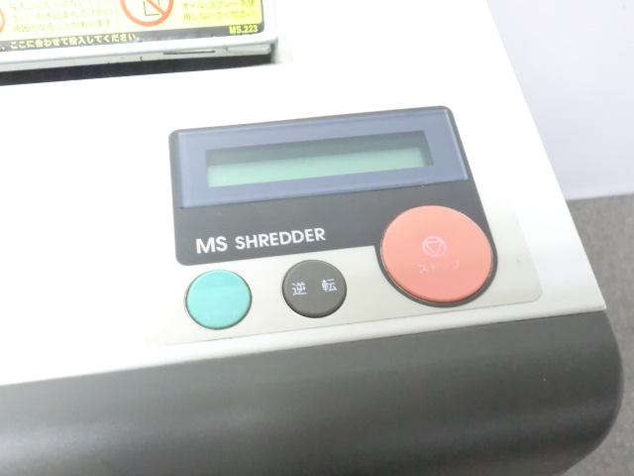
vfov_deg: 37.7
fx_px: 696
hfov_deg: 49.0
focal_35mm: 38
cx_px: 317
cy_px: 238
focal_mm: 6.9
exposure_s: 1/20
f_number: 3.9
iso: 800
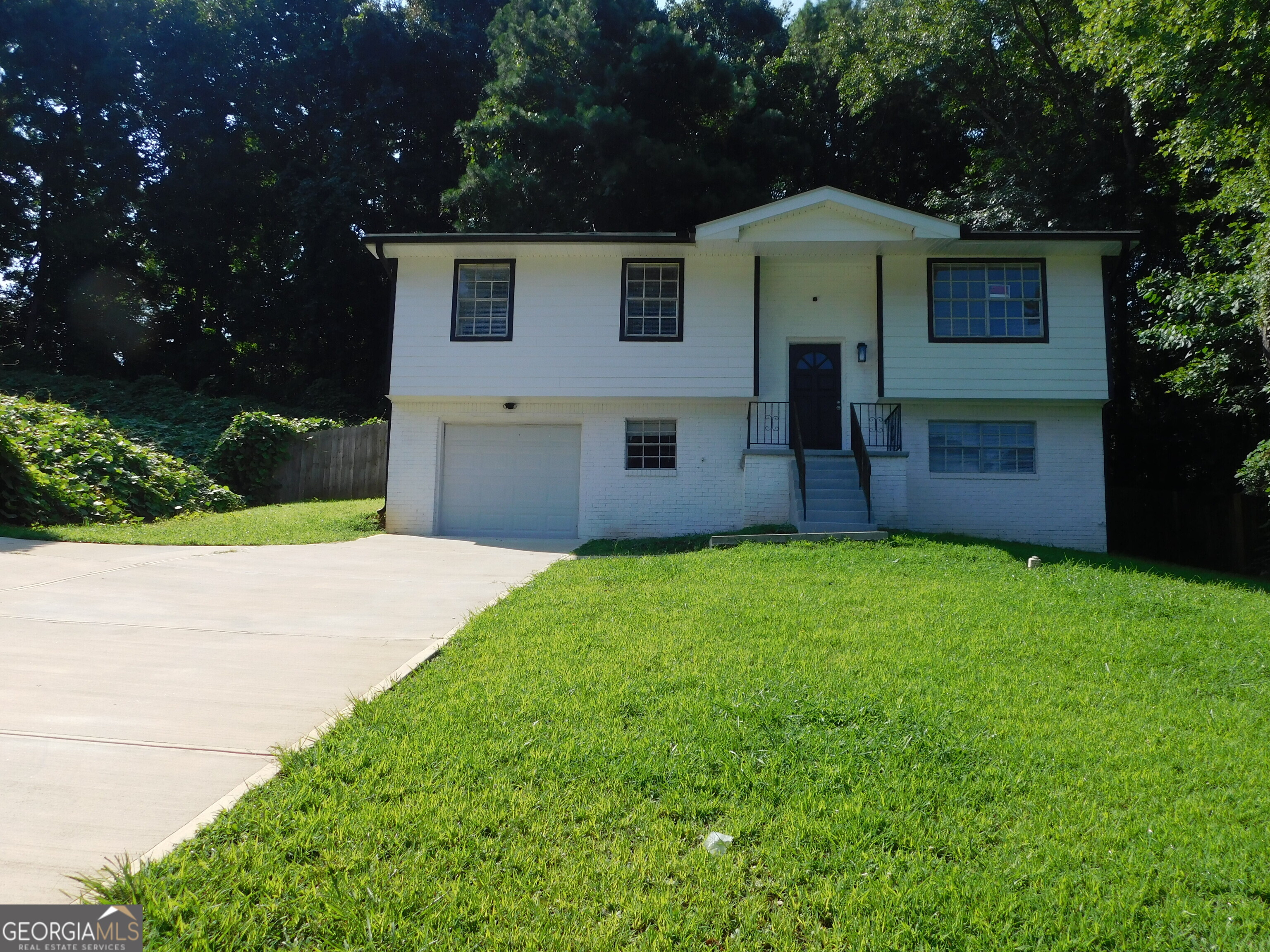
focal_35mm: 30
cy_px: 476
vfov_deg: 46.8
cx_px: 635
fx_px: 1101
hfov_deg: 60.0
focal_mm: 5.3
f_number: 3.2
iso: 125
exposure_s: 1/1250
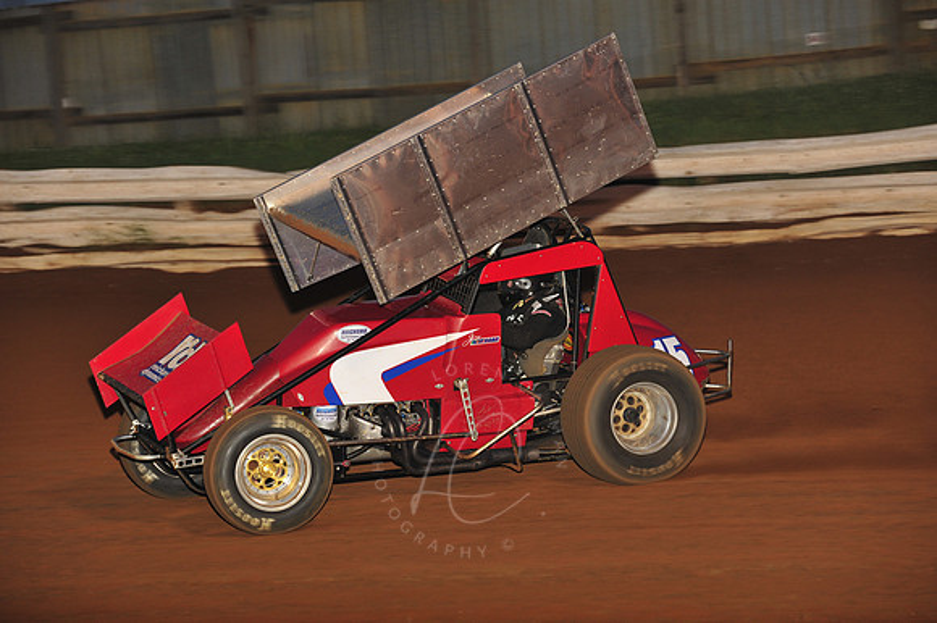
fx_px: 3512
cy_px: 312
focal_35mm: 135
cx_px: 468
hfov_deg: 15.2
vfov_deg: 10.1
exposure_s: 1/320
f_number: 6.3
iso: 800
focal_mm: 135
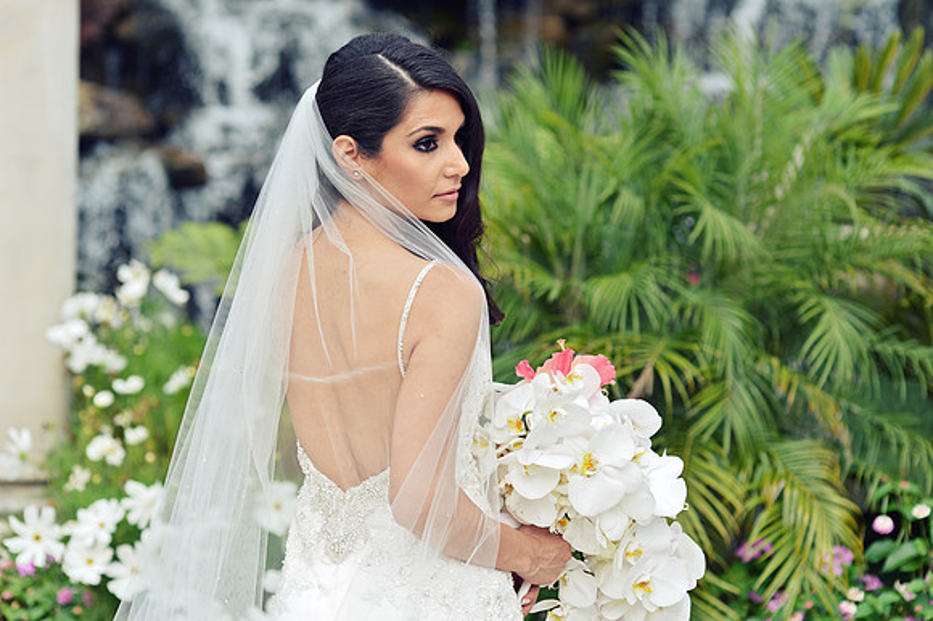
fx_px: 2202
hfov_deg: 23.9
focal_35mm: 85
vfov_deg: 16.1
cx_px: 466
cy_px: 310
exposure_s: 1/1250
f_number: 2.8
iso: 250
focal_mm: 85
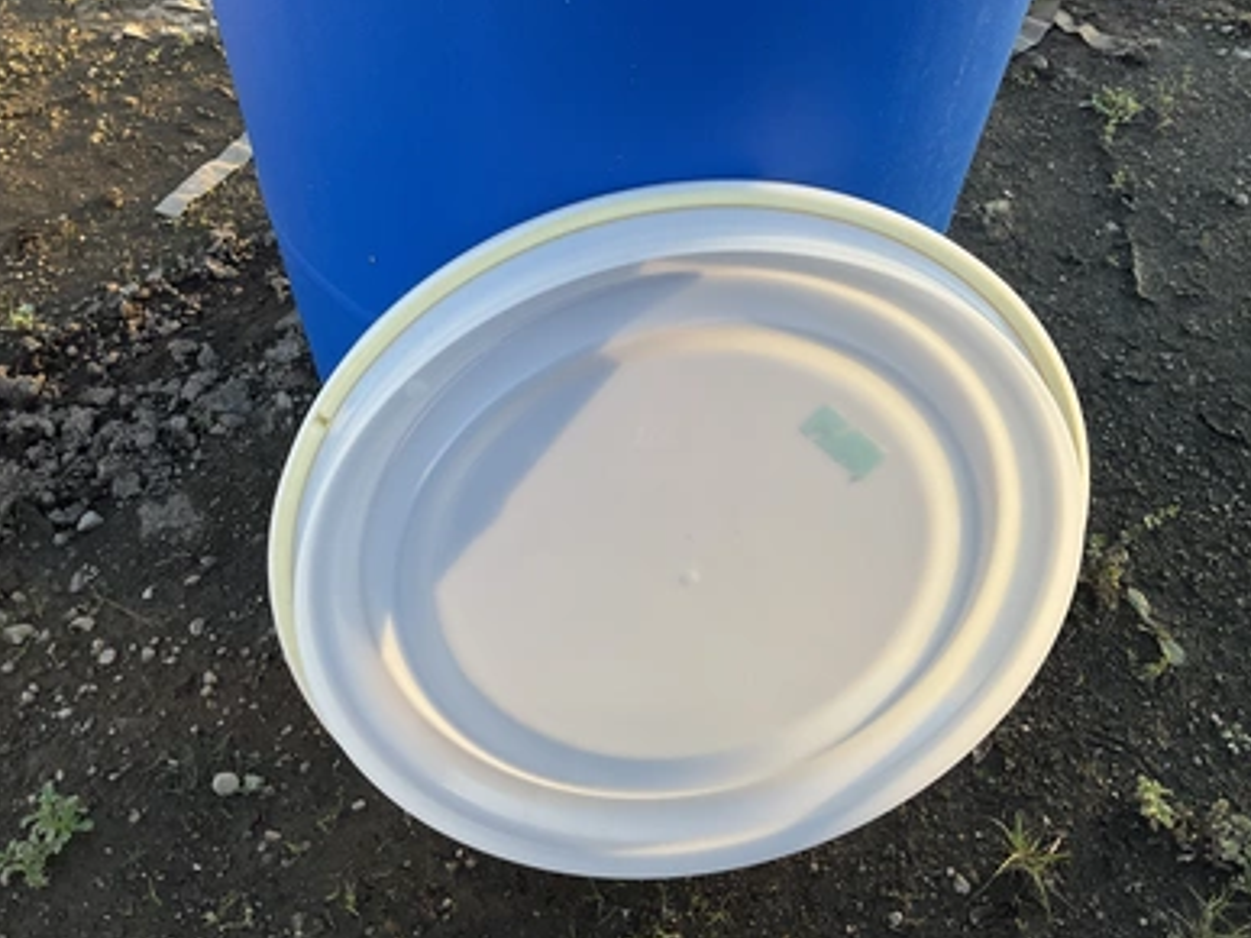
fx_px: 1084
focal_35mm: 30
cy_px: 472
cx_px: 640
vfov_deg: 46.8
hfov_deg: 60.0
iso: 25
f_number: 1.8
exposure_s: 1/383
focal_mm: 3
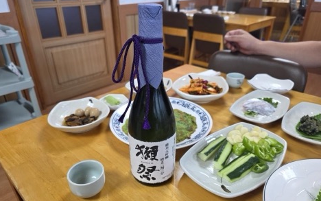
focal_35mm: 25
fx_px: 219
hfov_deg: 72.5
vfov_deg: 49.2
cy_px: 112
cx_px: 160
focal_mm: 6.3
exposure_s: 1/120
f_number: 1.7
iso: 160
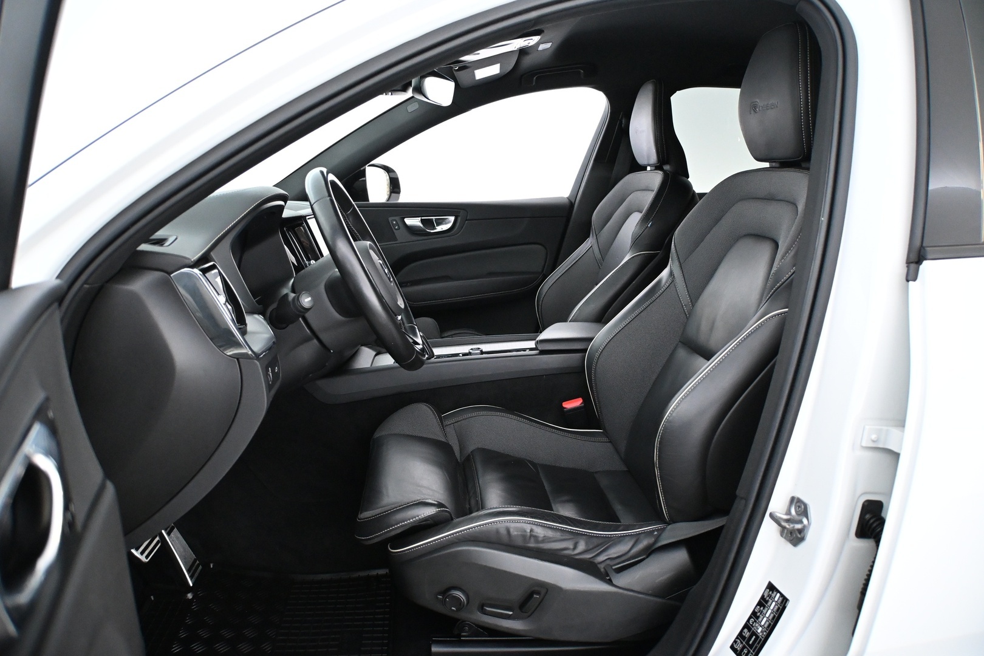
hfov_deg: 43.0
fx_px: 1250
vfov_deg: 29.4
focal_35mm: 46
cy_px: 328
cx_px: 492
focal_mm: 30.5
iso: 4000
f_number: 4.8
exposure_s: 1/60
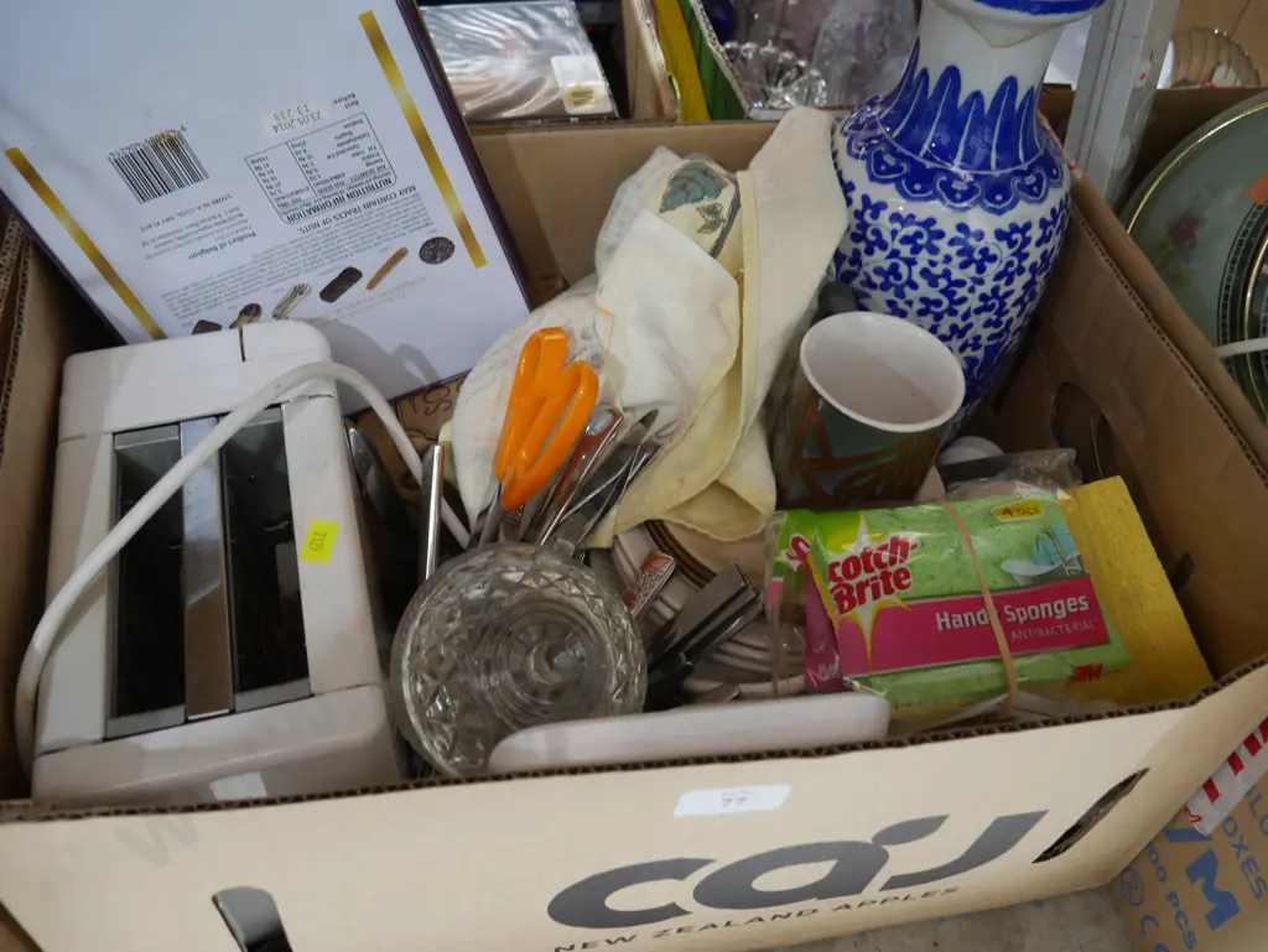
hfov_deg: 56.8
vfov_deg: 44.2
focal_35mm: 32
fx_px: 1173
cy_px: 476
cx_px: 634
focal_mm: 16
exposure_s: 1/60
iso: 1250
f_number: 3.6
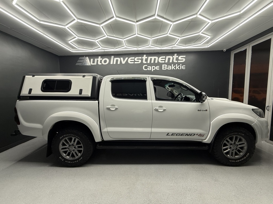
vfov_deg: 85.7
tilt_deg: -4.0
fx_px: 110
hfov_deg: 102.1
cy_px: 102
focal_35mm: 14
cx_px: 136
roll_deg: +1.0
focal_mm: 2.22
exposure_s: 1/100
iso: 125
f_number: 2.2
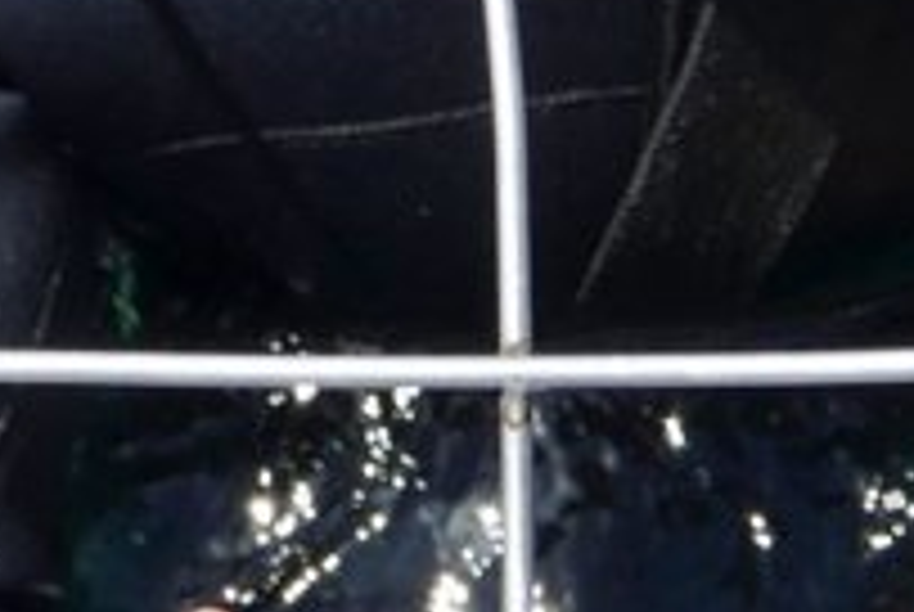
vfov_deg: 4.9
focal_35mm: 278
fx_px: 7068
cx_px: 1225
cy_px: -423
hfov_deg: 7.3
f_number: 3.3
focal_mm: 17.27
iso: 125
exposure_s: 1/1300
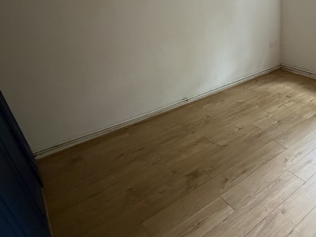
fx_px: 256
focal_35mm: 28
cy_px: 90
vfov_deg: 49.3
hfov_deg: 56.7
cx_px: 271
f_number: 2.2
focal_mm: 2.22
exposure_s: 1/60
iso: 800
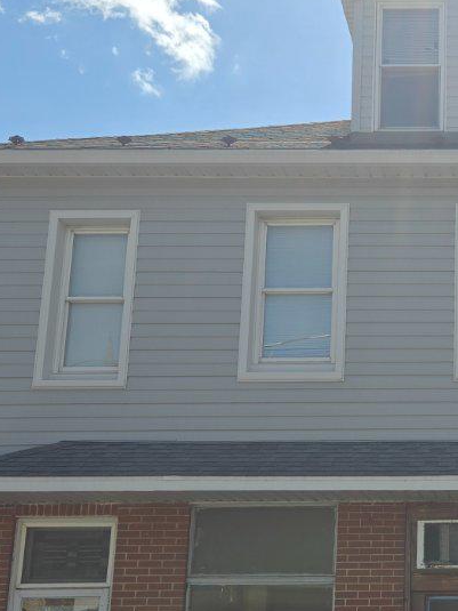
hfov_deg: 21.1
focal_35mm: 66
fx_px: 1165
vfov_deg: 29.3
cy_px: 377
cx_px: 505
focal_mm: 5.4
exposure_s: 1/2701
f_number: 1.8
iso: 25
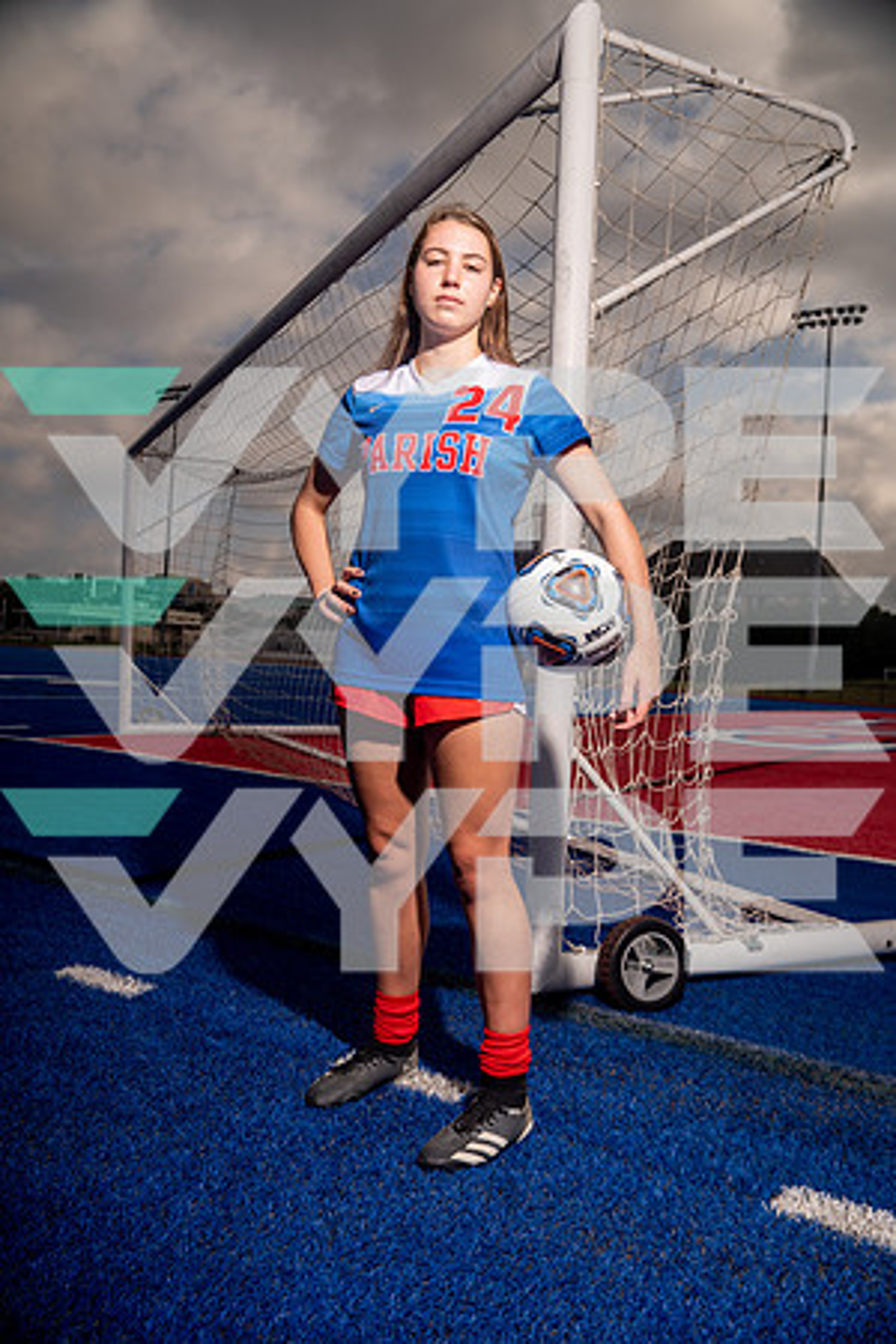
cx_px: 448
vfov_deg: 63.7
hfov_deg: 45.0
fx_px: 1083
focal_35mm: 29
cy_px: 672
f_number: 5.6
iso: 100
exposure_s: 1/250
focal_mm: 29
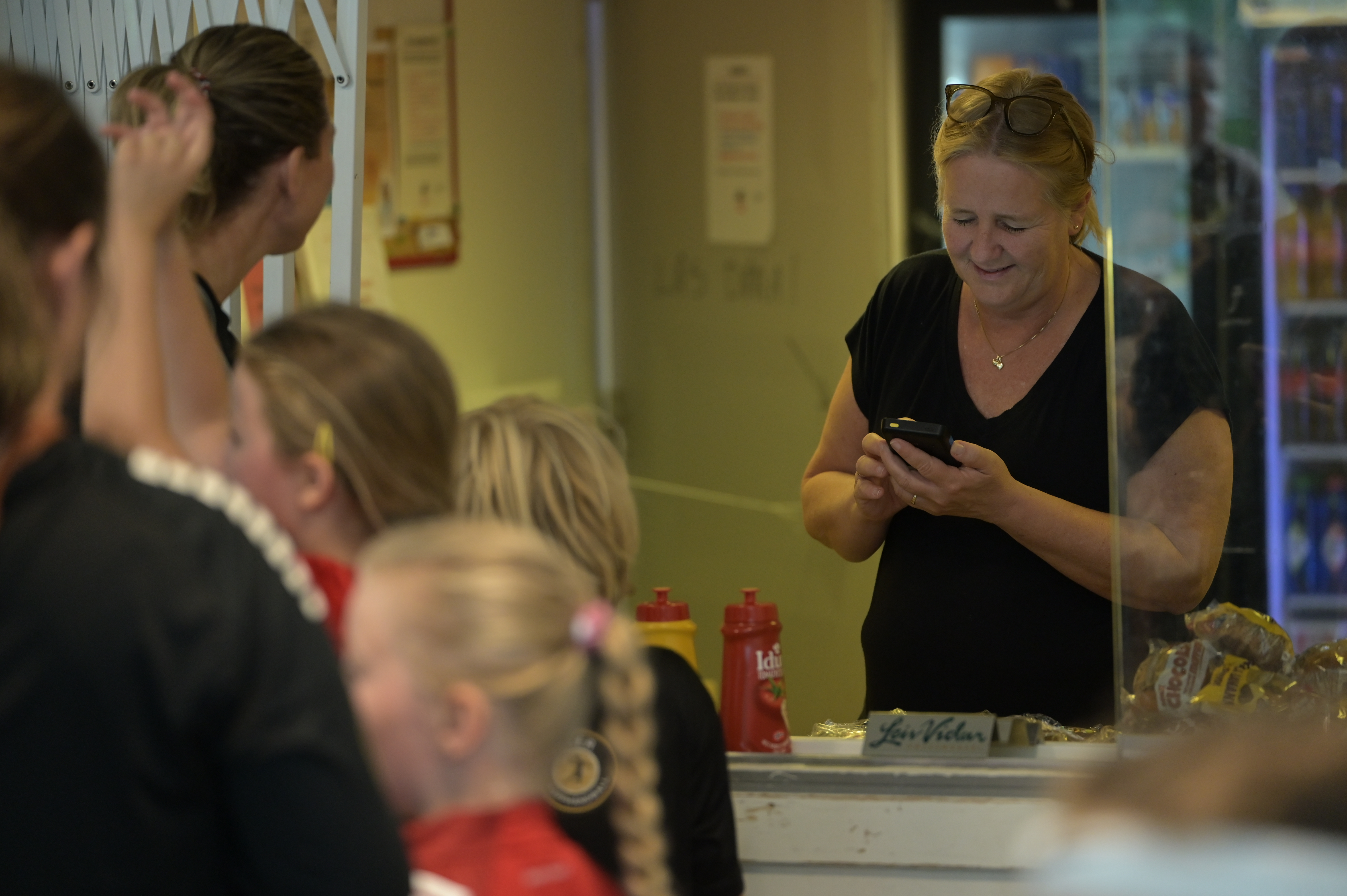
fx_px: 5235
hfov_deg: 14.7
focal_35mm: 140
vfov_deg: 9.8
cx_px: 674
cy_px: 448
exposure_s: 1/400
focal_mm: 140
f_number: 2.8
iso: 2000
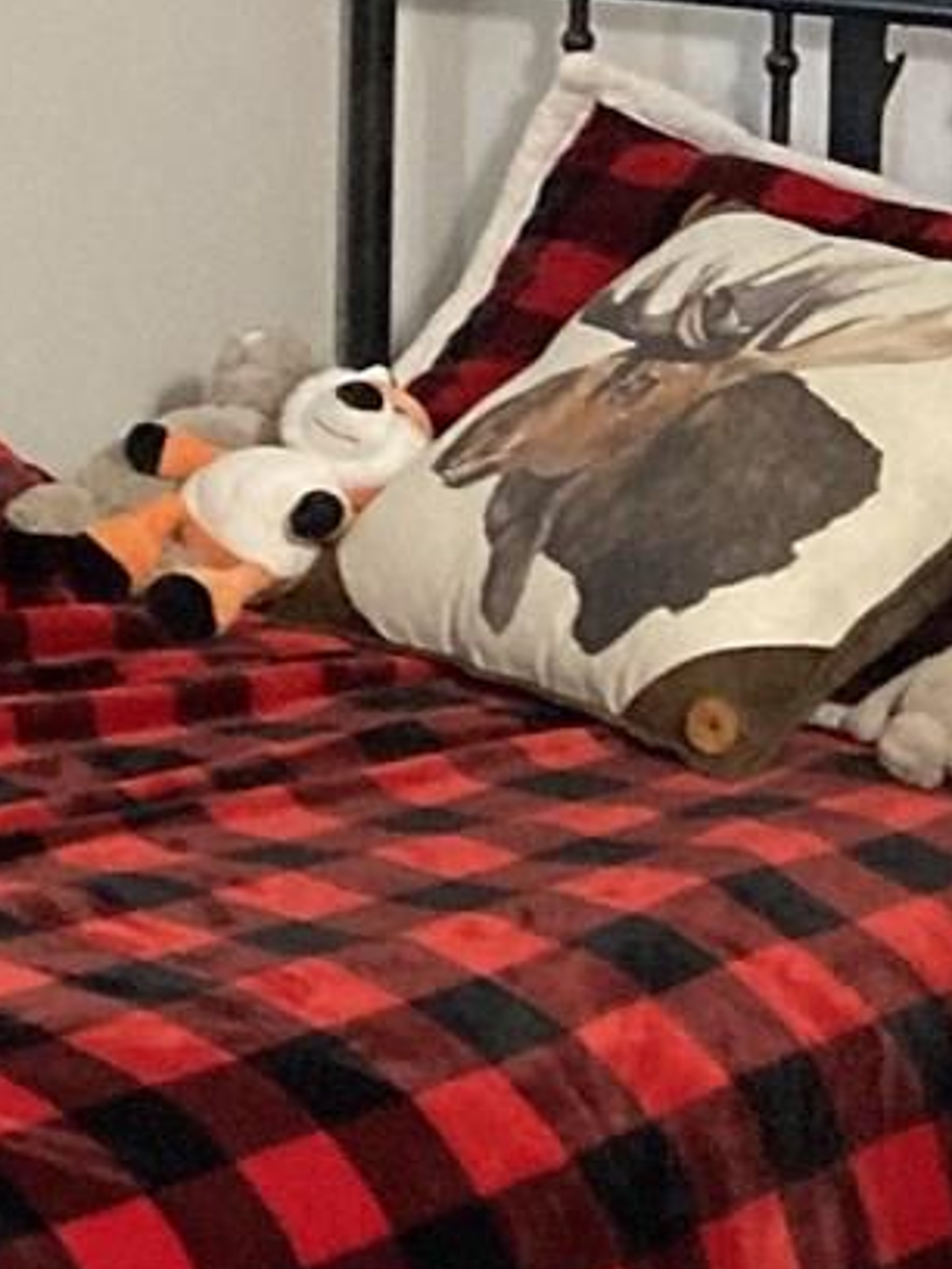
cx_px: -1381
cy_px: 190
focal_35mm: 158
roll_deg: +0.6
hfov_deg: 8.5
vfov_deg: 12.4
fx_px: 5794
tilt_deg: -6.2
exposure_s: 1/30
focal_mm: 3.99
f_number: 1.8
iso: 400
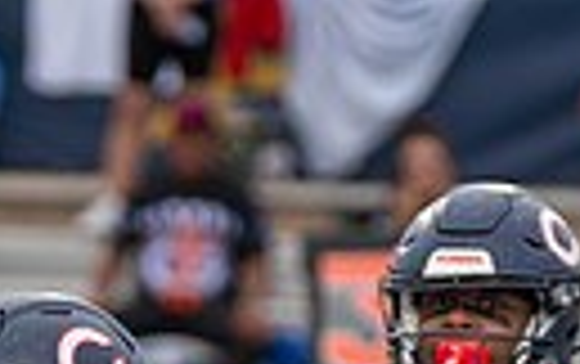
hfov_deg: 1.7
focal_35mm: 1224
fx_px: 19373
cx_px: -209
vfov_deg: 1.1
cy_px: 1148
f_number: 2.8
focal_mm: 135
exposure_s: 1/1000
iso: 500
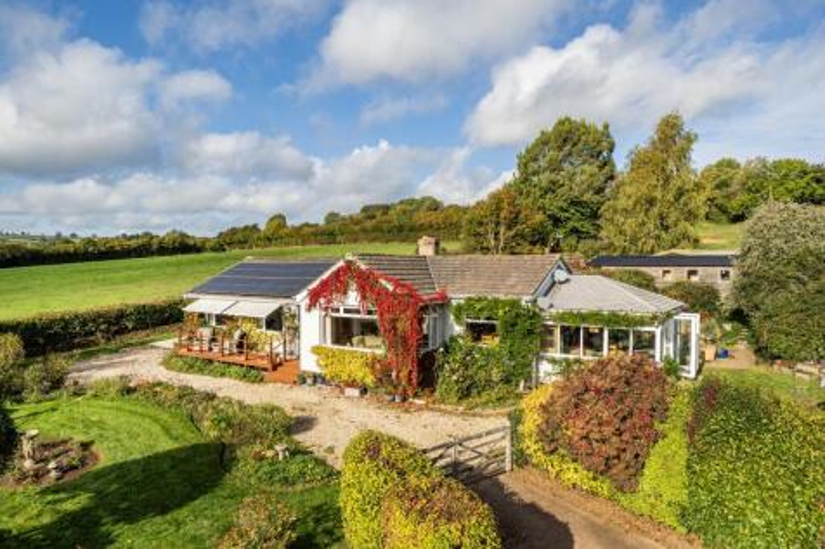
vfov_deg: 57.2
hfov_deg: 78.6
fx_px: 504
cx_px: 412
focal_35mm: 22
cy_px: 274
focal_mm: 15
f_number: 8
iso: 400
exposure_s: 1/800
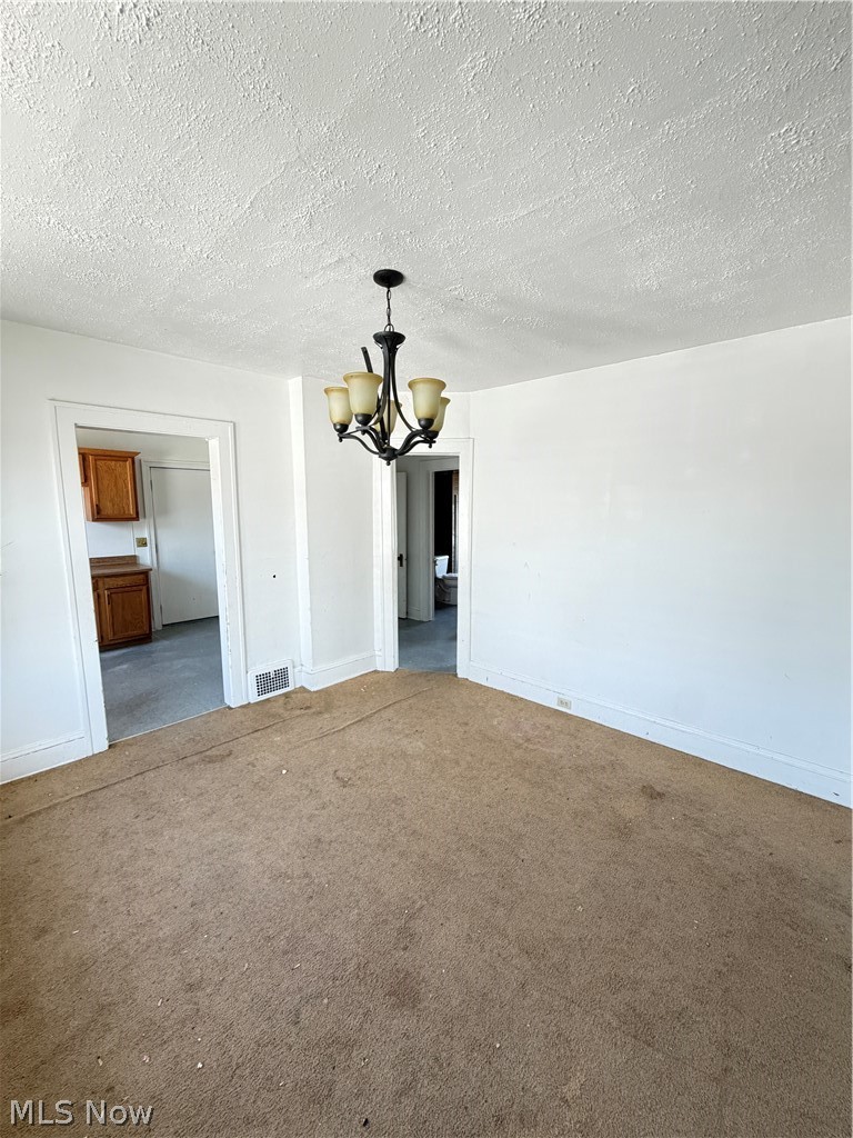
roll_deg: +0.8
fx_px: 460
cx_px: 426
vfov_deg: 102.1
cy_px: 569
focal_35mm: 14
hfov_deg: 85.7
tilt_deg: -8.1
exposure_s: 1/121
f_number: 2.2
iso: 320
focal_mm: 2.22
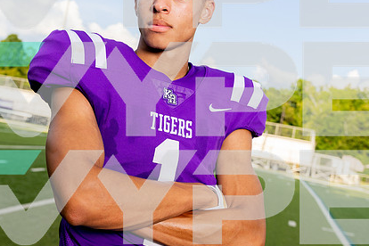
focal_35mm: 56
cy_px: 90
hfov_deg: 35.6
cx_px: 178
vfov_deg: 24.1
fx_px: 574
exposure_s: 1/500
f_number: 5.6
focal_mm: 40
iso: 200
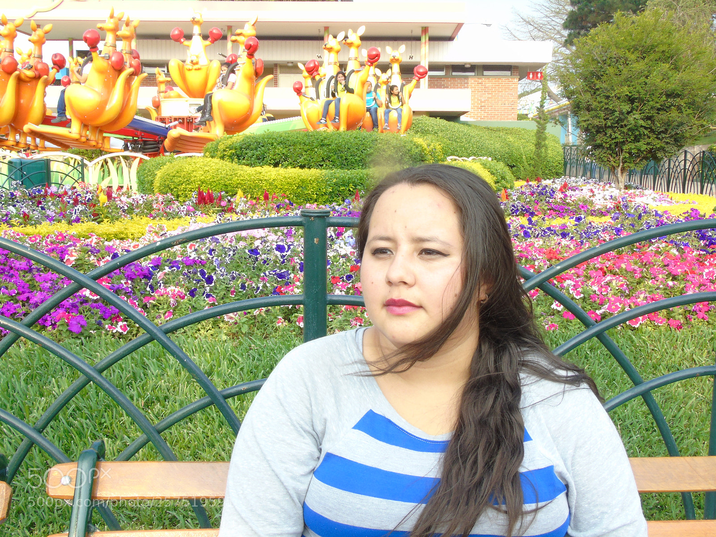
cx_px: 358
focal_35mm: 40
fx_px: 827
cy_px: 268
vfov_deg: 36.0
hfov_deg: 46.8
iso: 100
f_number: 8.3
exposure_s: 1/30
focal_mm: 7.1
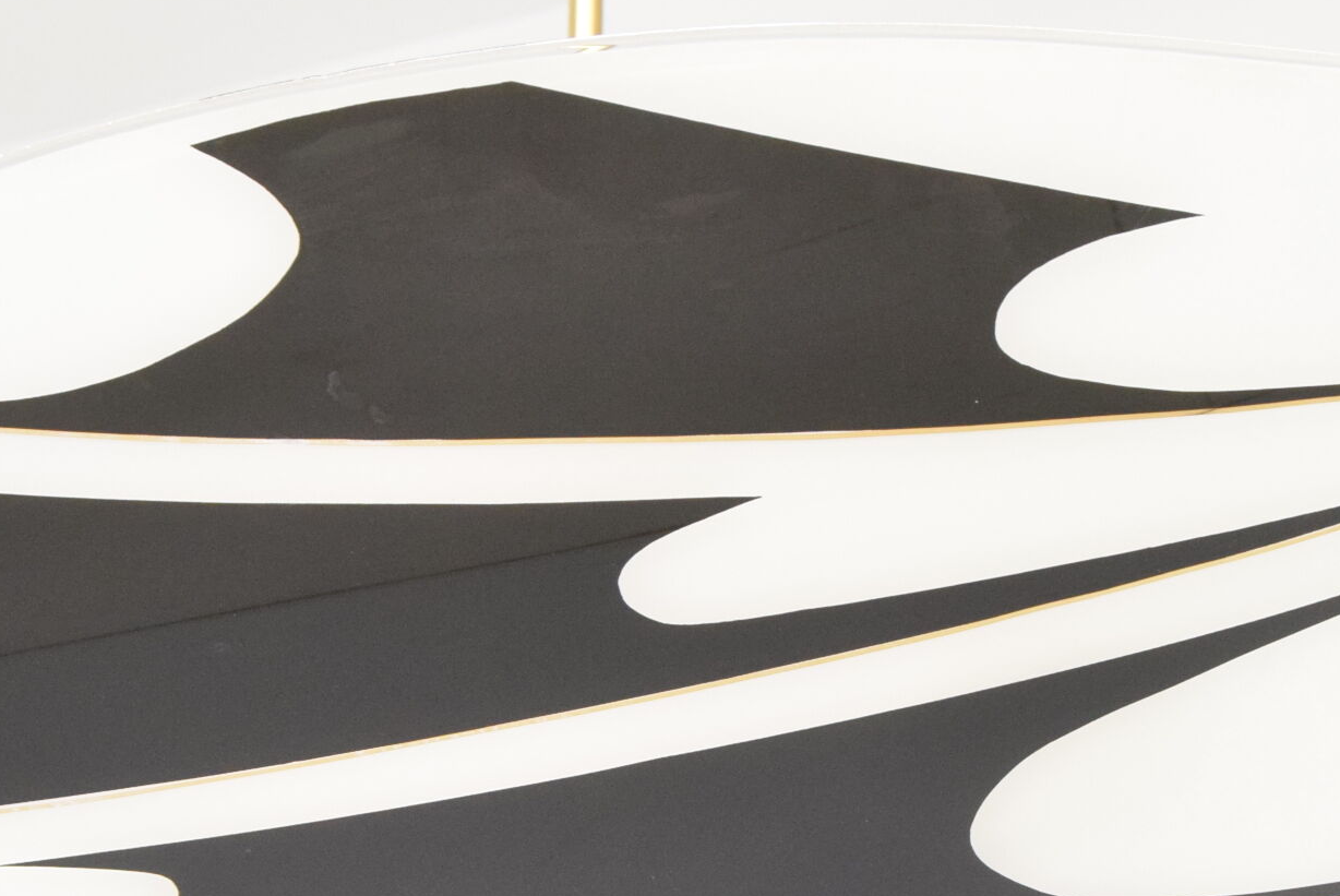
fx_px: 3539
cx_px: 591
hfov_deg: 21.4
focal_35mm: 95
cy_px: 839
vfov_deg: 14.3
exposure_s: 1/160
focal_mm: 26
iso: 1600
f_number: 6.3
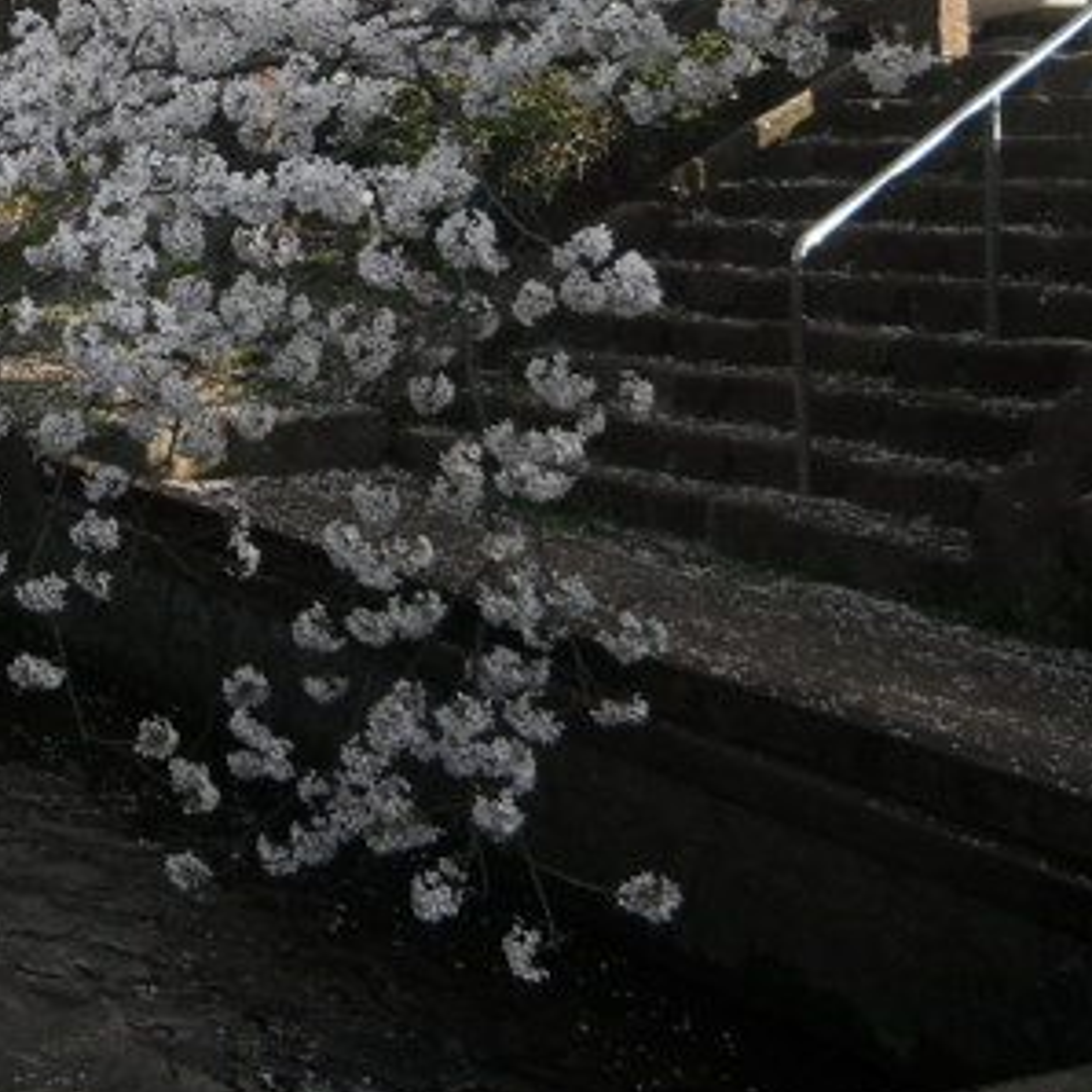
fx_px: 2284
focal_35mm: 64
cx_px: -194
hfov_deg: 24.5
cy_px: 15
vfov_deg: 25.6
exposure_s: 1/320
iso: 100
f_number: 3.2
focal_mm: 4.9
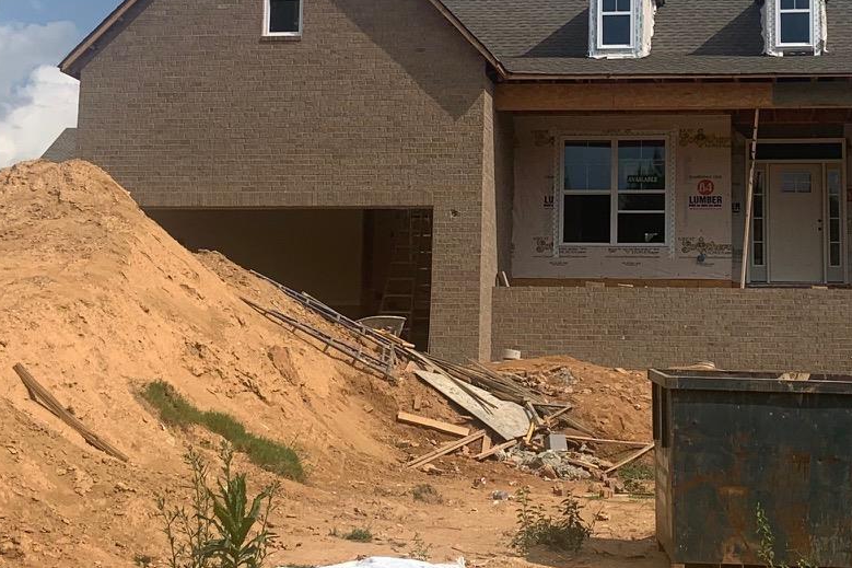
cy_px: 153
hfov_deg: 28.7
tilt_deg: +8.5
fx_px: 1656
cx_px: 565
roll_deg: -1.4
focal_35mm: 70
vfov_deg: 19.3
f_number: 1.8
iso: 25
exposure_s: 1/4274
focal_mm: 4.25
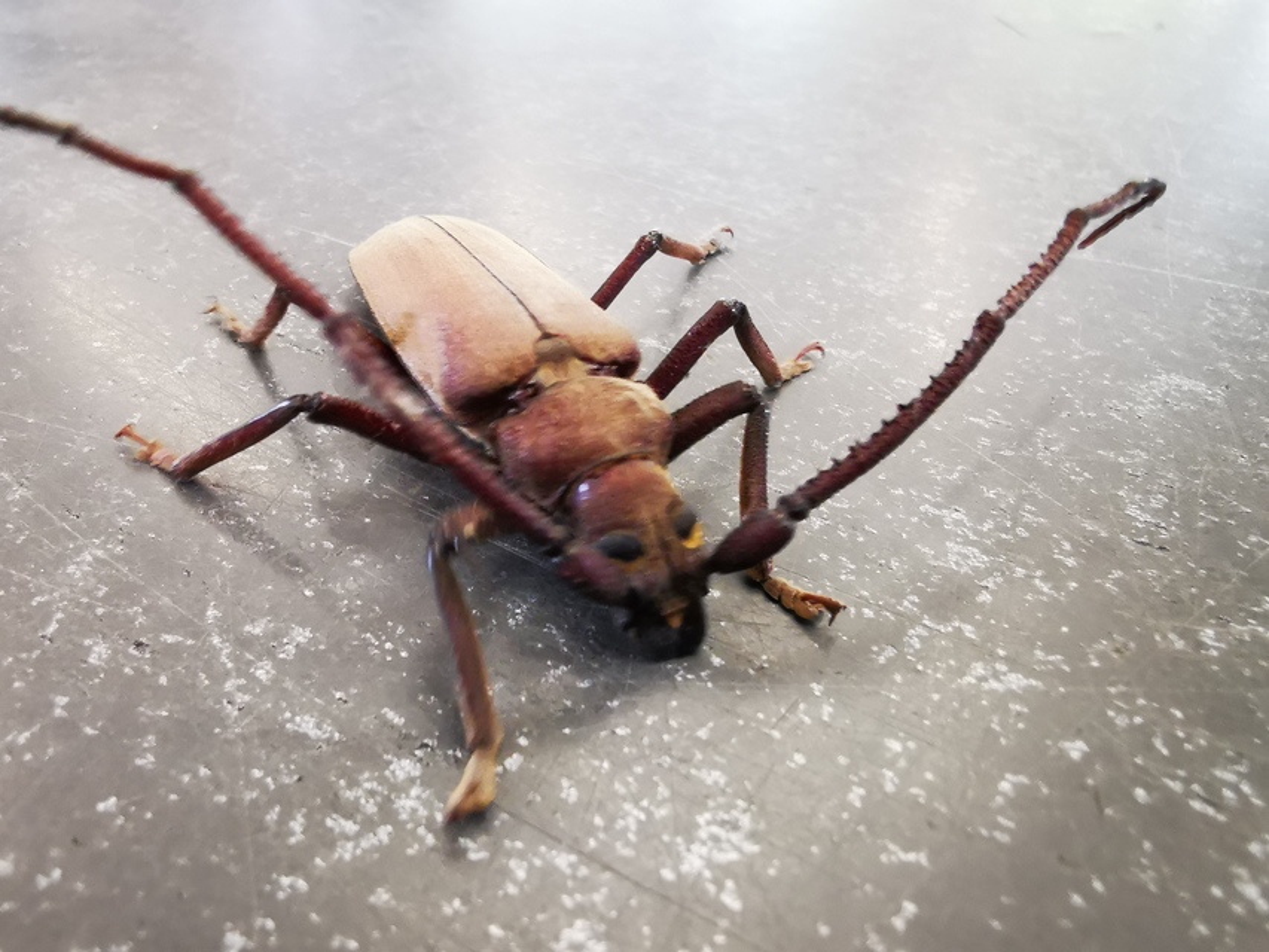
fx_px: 953
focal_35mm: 26
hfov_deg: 67.3
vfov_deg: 53.1
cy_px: 476
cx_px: 634
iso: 400
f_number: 2.2
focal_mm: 2.26
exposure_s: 1/33.3
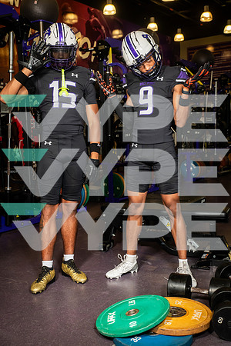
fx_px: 423
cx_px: 116
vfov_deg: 44.5
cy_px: 173
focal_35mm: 44
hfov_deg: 30.5
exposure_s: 1/250
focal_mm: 44
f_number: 5.6
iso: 500
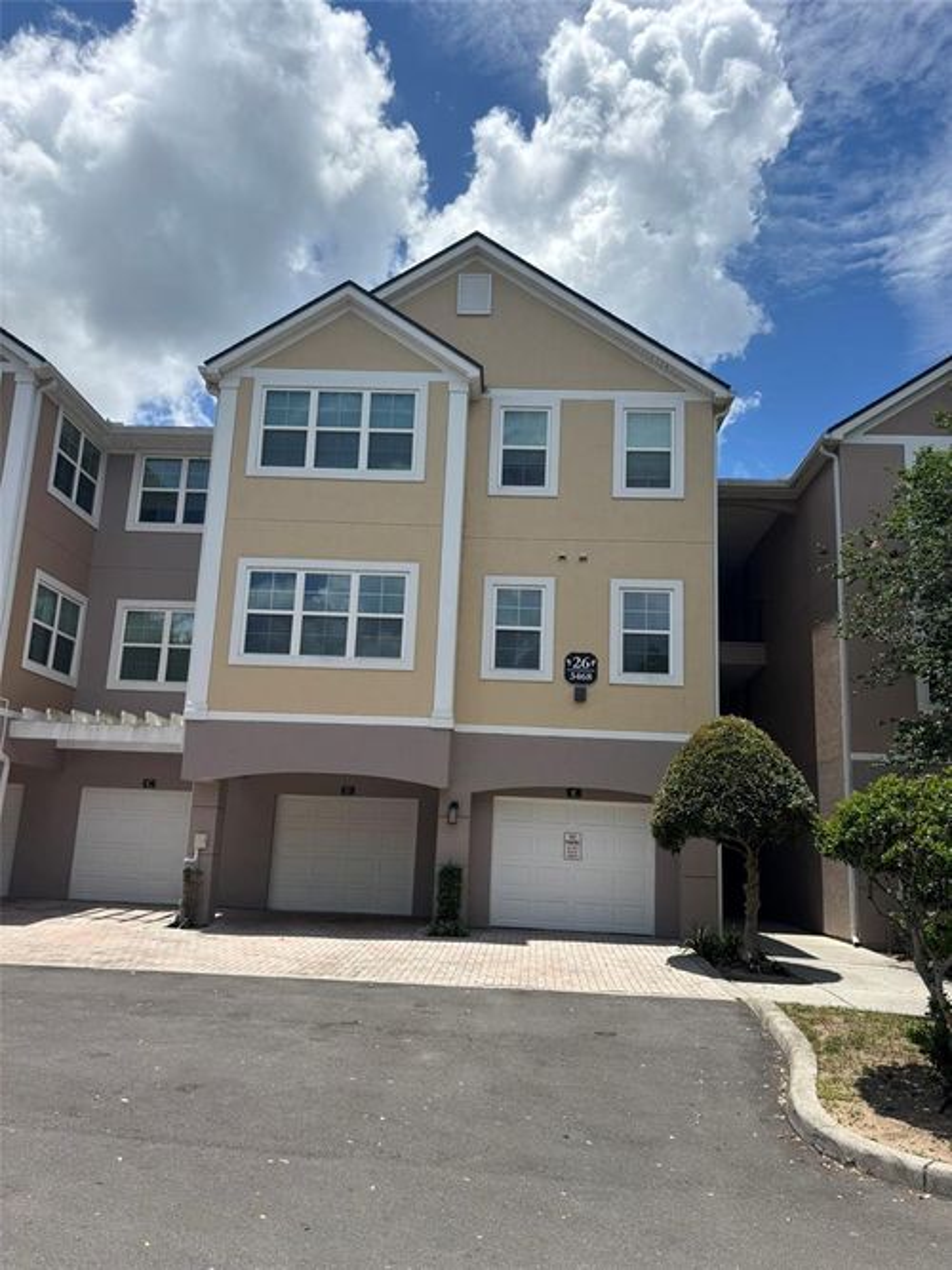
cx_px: 476
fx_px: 954
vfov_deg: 67.3
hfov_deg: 53.0
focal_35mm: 26
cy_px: 635
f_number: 1.6
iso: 50
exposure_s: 1/4630
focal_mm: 5.96
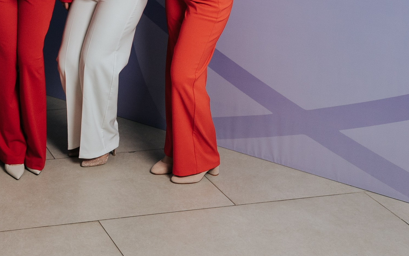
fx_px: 880
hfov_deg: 24.8
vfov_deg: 15.5
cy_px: -98
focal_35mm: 79
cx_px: -7
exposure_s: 1/160
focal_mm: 28
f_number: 2.8
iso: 800
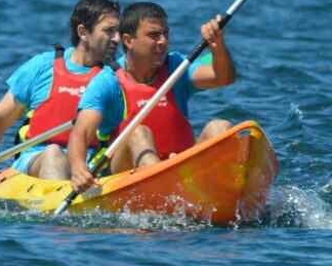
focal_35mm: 1001
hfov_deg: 1.9
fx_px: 9833
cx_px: 37
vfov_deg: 1.5
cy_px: 159
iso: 400
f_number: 5.6
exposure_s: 1/1250
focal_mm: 300
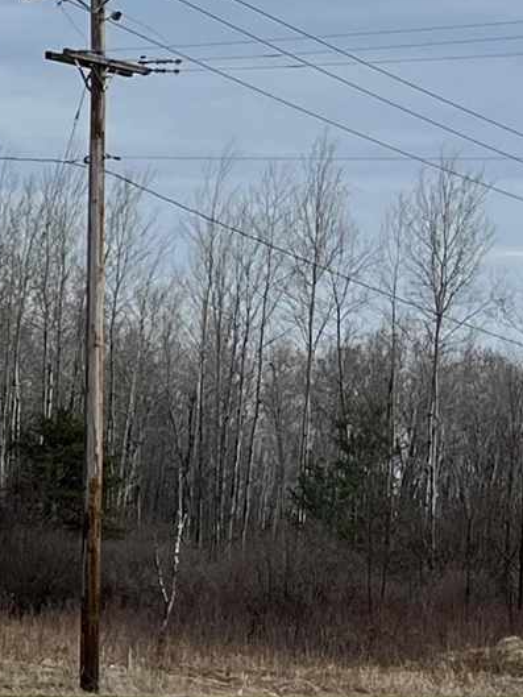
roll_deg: -3.0
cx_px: -653
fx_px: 3041
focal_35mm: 151
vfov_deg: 13.1
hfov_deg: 9.0
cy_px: 435
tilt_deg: +0.9
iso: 50
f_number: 1.6
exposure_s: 1/4149
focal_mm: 5.1
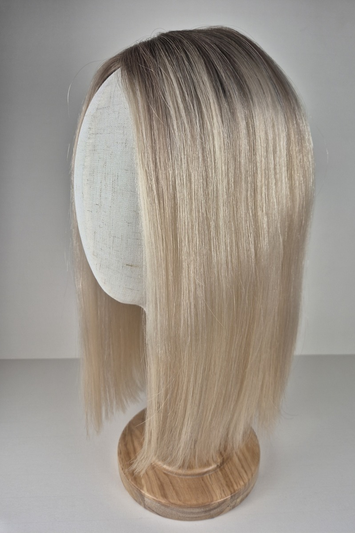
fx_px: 355
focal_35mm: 24
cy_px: 266
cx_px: 193
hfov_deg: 53.1
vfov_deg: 73.8
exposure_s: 1/288
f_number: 1.8
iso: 25
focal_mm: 5.4
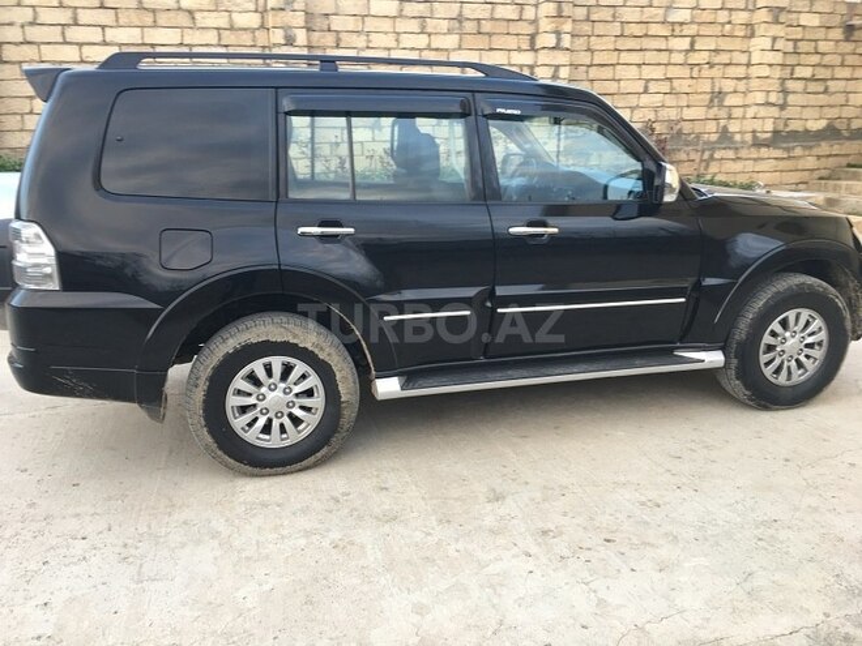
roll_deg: +0.1
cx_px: 431
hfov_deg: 61.7
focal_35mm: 29
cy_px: 323
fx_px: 722
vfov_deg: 48.2
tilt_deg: -16.3
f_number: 2.2
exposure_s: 1/50
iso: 32
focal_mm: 4.15
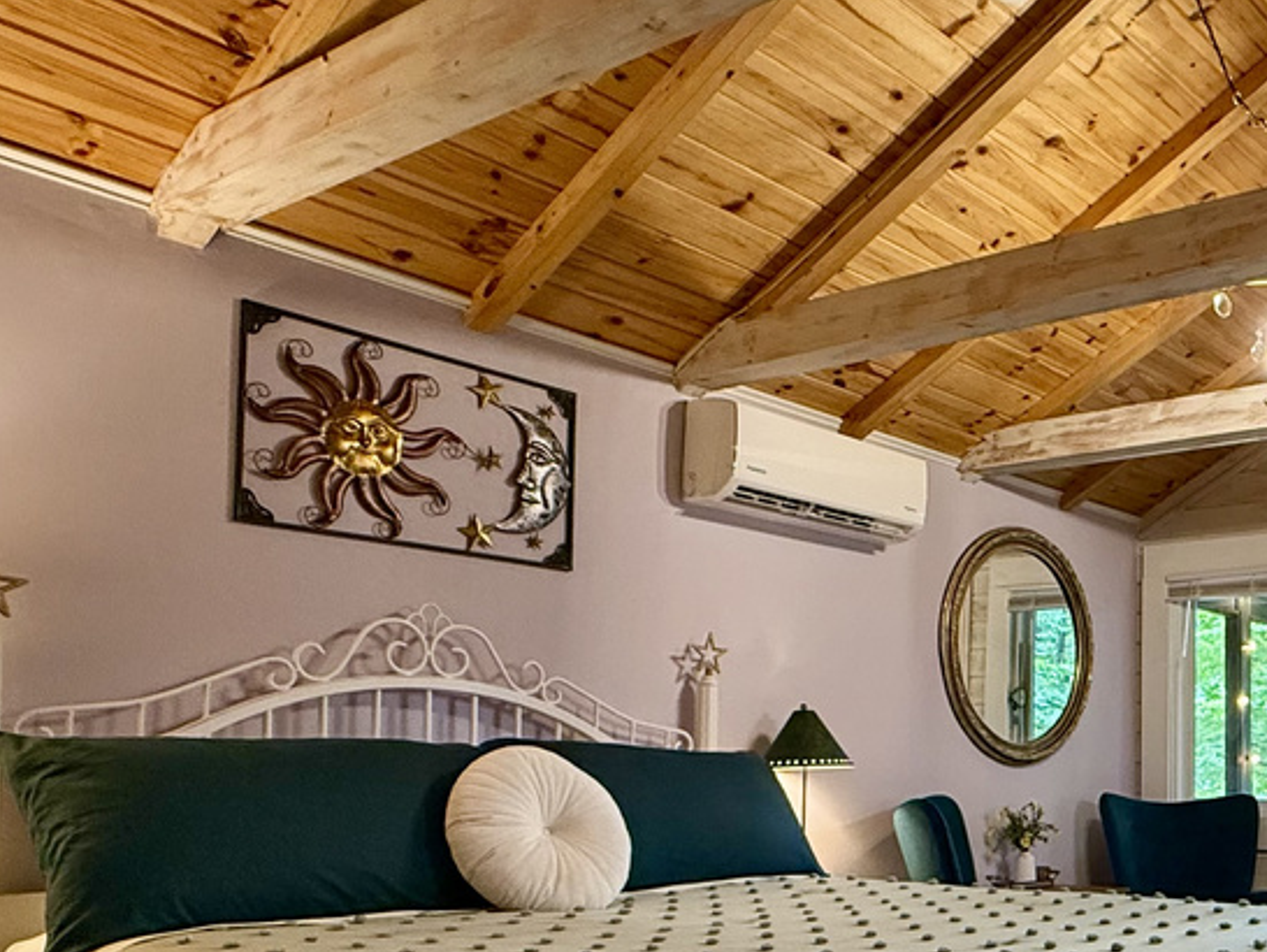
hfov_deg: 46.7
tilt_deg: +3.3
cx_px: 1173
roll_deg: -0.4
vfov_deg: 39.6
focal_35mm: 35
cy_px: 713
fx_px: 1282
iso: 400
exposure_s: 1/60
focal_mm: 2.22
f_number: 2.2
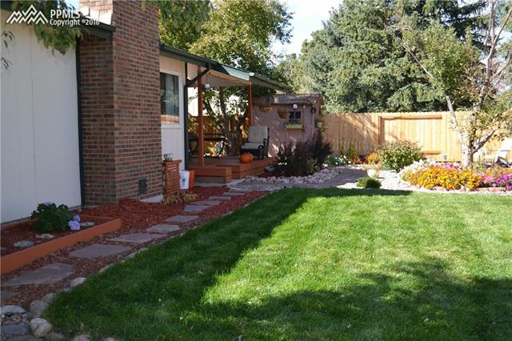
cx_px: 256
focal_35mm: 36
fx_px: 512
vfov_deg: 36.8
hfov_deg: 53.2
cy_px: 170
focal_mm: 24
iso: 100
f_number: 4.5
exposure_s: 1/200
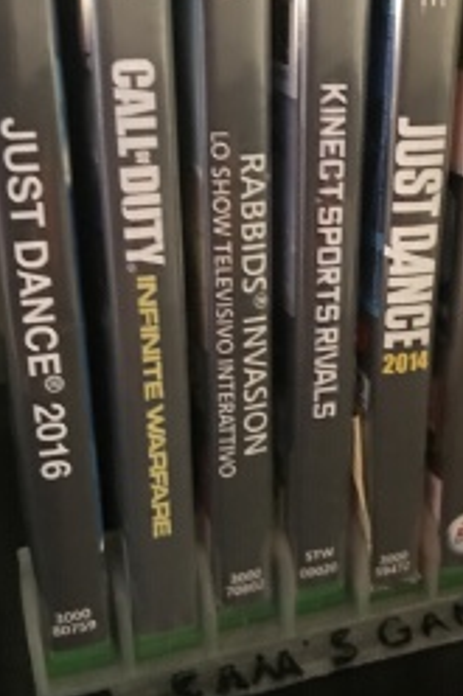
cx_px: 359
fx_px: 908
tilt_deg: -24.1
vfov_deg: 41.9
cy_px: 345
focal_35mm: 47
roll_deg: -2.1
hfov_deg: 28.1
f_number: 1.8
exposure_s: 1/4
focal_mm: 3.99
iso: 160
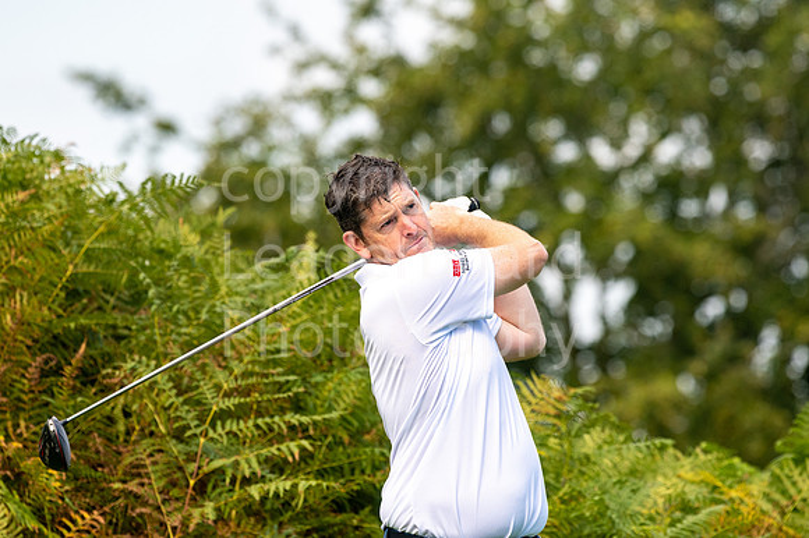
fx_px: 10106
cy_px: 269
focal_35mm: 450
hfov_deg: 4.6
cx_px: 404
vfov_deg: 3.1
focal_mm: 300
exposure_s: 1/640
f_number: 5.6
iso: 200
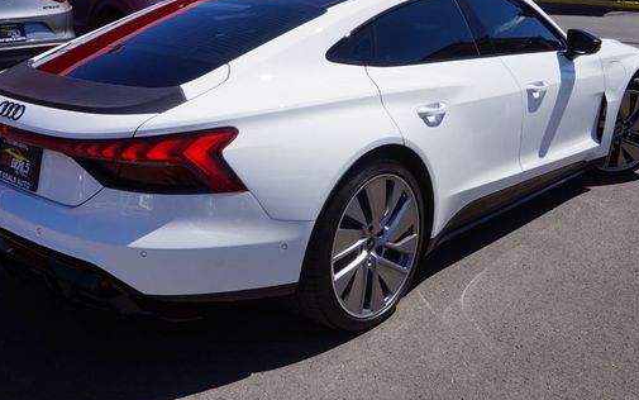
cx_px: 299
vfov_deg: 31.4
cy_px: 154
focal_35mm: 41
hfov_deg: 48.5
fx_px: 708
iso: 100
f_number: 13
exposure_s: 1/200
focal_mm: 21
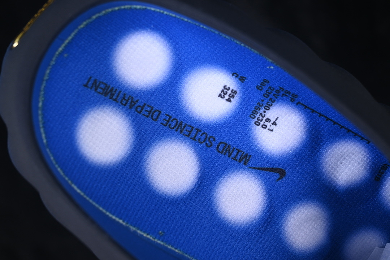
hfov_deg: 27.0
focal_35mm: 75
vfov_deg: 18.2
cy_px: 130
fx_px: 812
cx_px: 195
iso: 160
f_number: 6.3
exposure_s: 1/50
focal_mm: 50
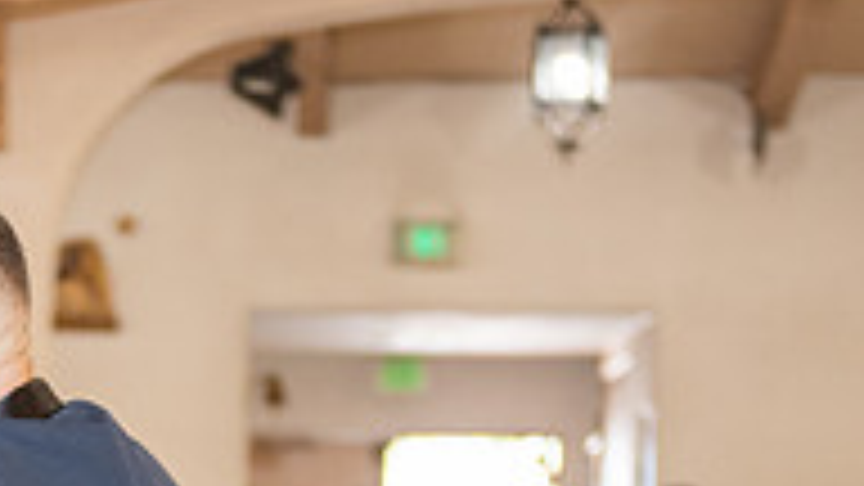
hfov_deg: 13.4
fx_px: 3620
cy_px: 749
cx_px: 14
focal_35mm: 158
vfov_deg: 7.5
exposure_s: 1/160
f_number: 2.8
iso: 1000
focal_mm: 50
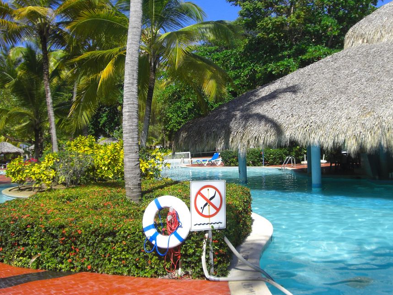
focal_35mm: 45
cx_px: 228
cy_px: 126
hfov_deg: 41.9
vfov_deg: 32.1
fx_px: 511
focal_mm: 6.2
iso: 64
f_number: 8
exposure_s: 1/125
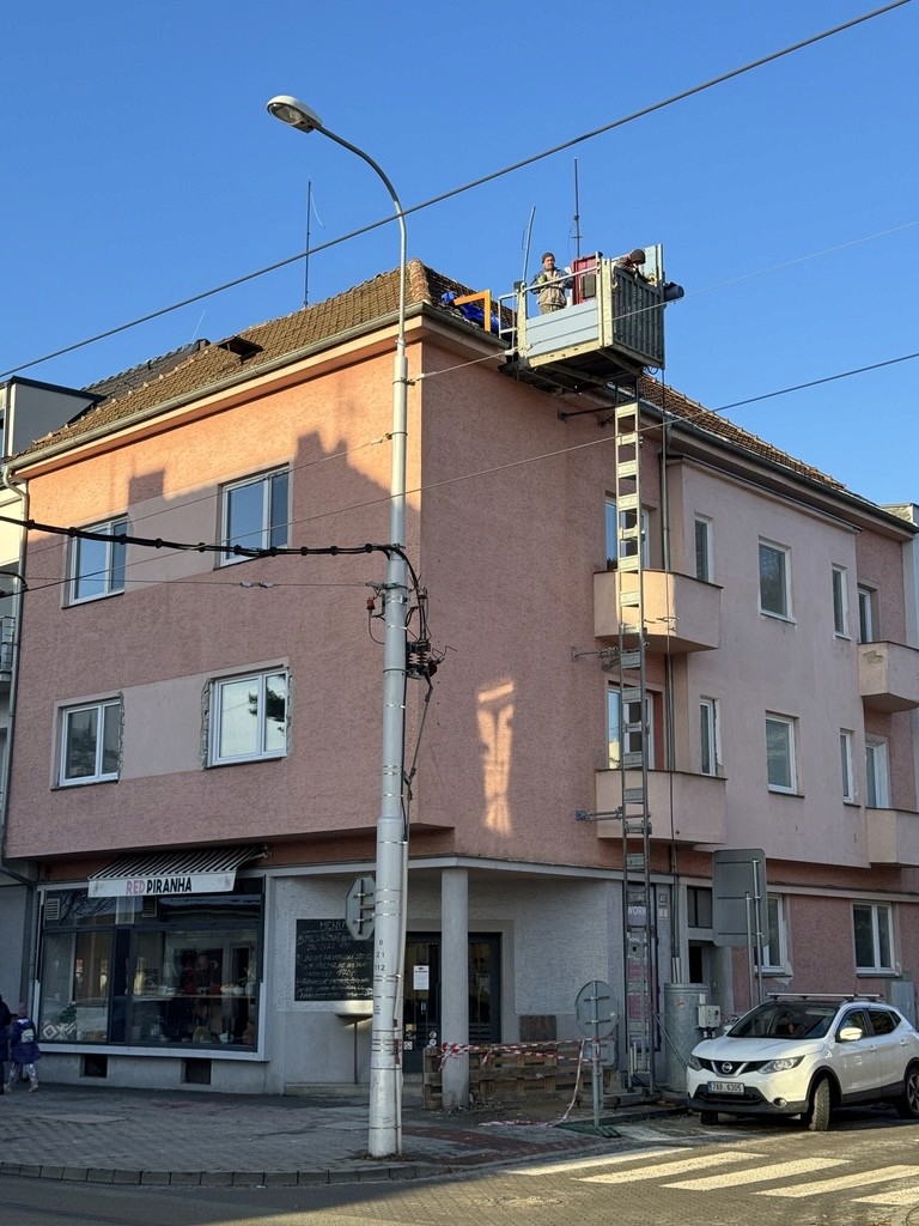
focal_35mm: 48
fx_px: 1699
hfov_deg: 30.3
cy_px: 613
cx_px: 460
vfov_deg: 39.7
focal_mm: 6.86
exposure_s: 1/1724
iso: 64
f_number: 1.78
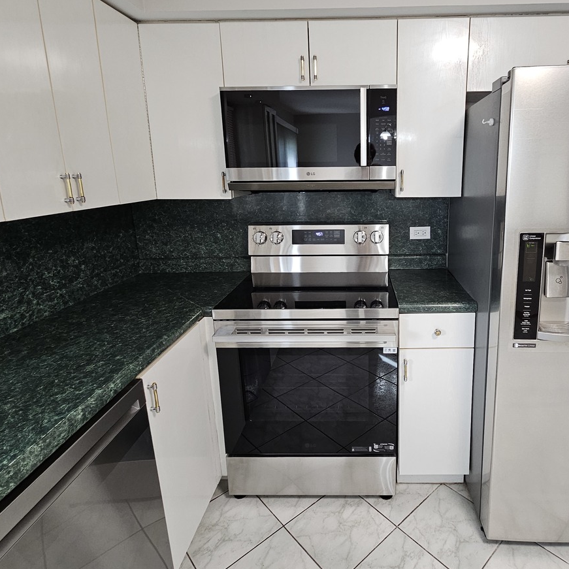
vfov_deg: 77.5
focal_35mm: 19
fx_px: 353
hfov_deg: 76.2
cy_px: 256
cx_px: 358
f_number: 2.2
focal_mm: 2.2
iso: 200
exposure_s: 1/60
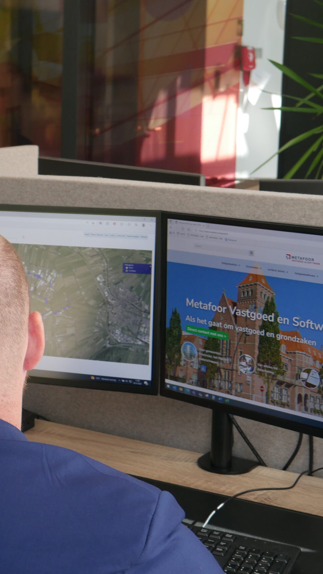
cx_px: -87
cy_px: 277
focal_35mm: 75
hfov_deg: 15.4
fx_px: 1141
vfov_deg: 28.2
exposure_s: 1/60
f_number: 5.1
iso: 320
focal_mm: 23
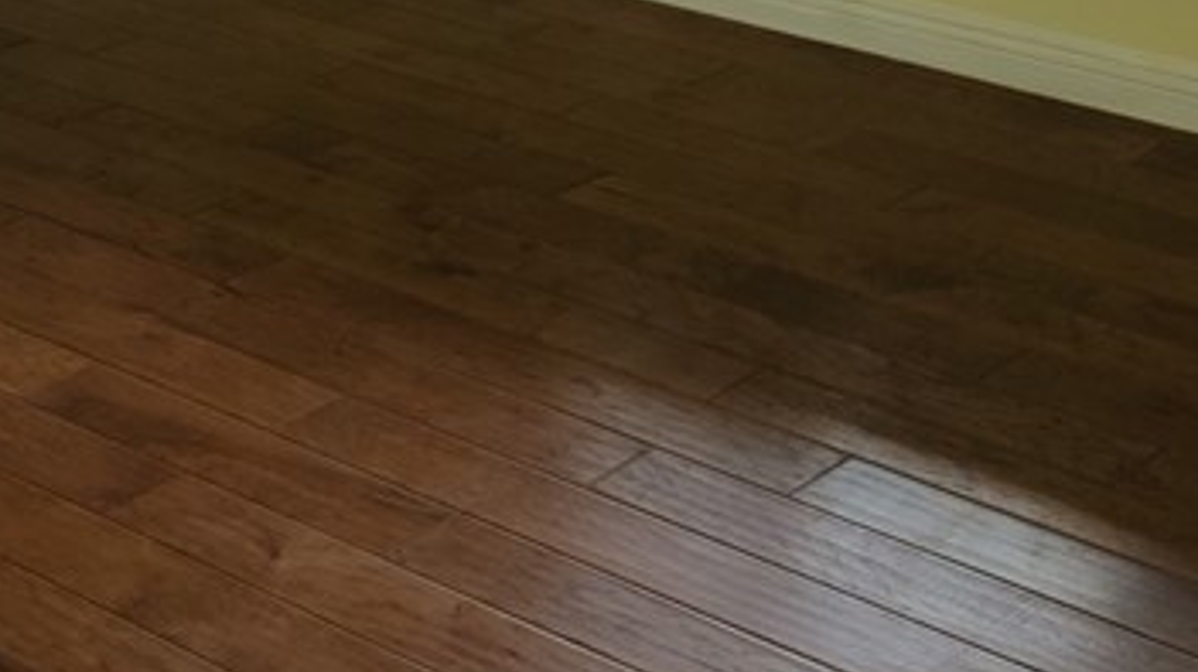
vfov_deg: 13.2
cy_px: -116
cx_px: 570
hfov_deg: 23.9
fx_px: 2826
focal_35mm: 89
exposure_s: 1/60
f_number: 2
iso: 100
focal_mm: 5.9
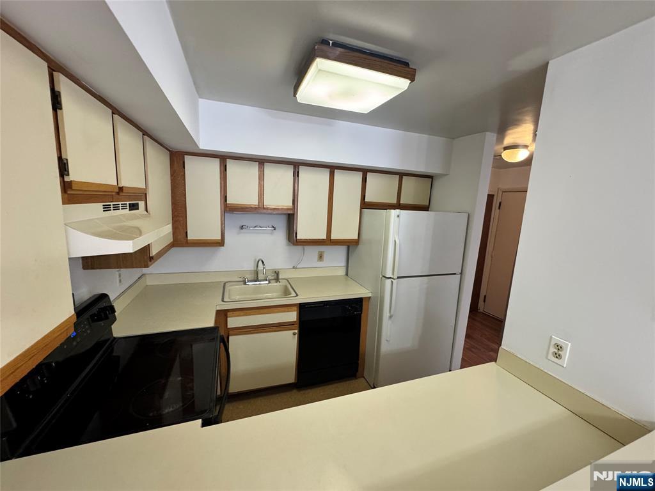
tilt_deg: -8.8
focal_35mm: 14
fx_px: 265
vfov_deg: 85.7
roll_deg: -3.2
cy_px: 246
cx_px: 328
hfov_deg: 102.1
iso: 250
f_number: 2.2
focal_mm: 2.22
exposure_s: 1/120
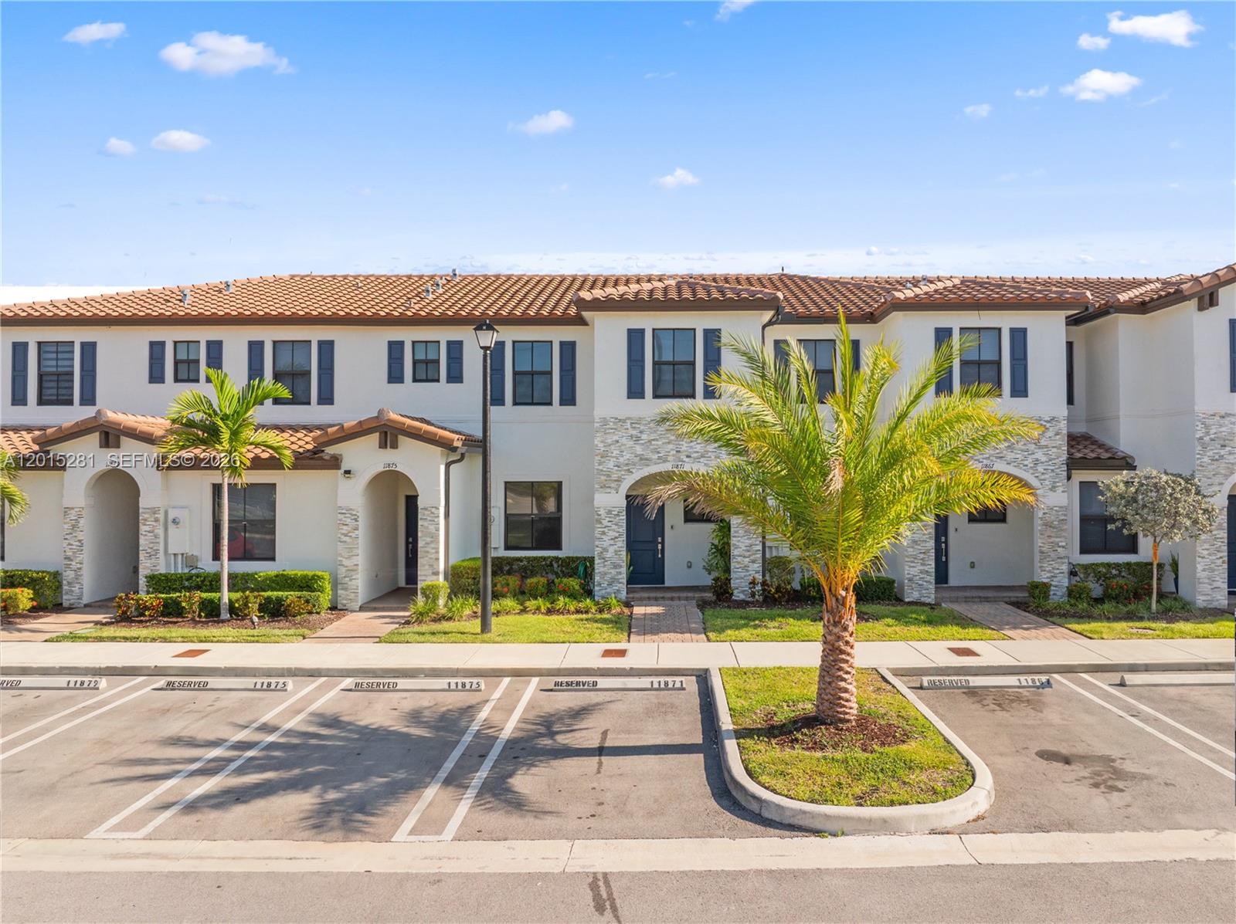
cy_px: 462
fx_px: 856
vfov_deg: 56.7
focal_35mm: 24
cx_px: 618
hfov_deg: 71.6
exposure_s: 1/60
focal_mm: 12.29
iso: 100
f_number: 5.6
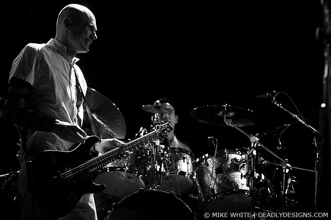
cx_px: 166
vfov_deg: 15.7
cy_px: 110
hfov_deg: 23.4
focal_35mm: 87
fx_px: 799
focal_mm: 58
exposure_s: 1/200
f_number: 3.2
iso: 800
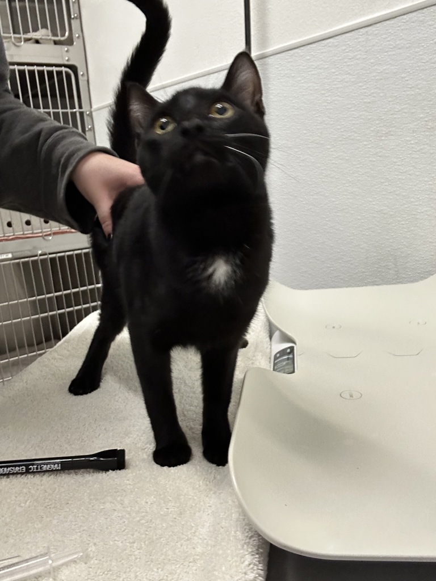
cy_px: 290
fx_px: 504
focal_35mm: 30
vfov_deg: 60.0
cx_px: 218
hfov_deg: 46.8
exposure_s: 1/60
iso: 160
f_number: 1.9
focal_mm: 2.69
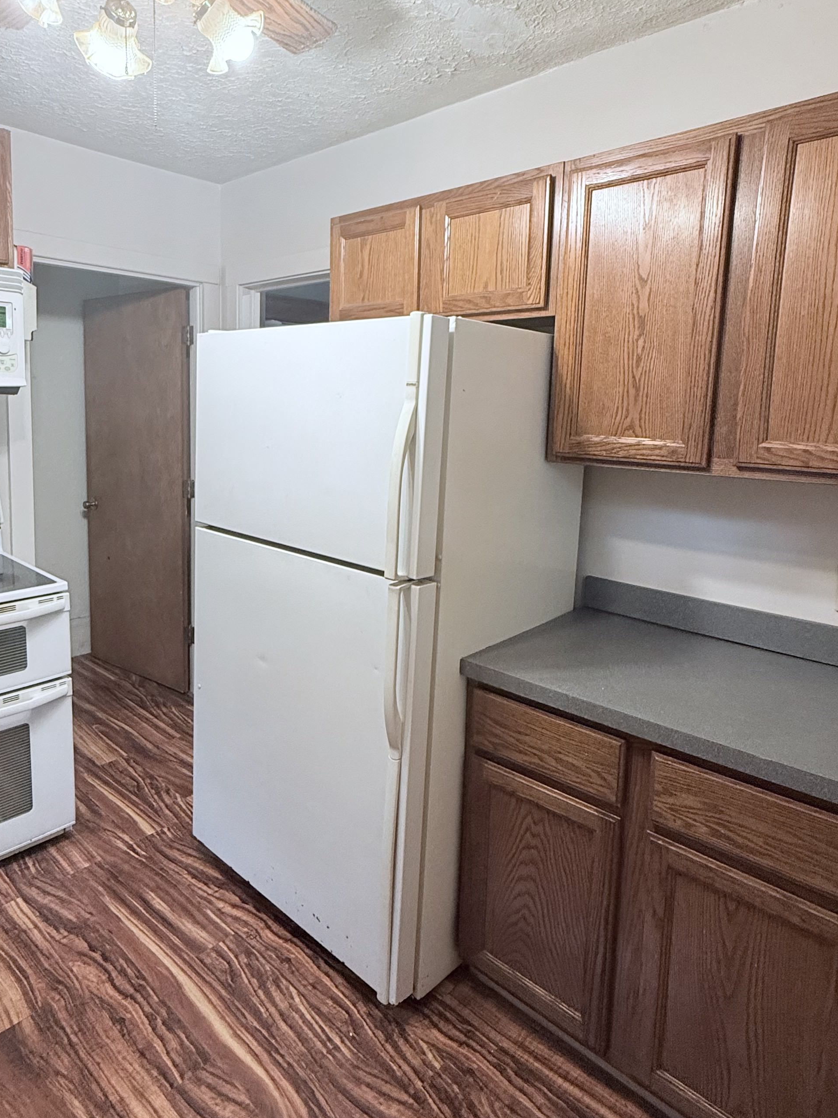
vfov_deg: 76.1
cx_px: 304
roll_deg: -1.1
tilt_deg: -7.6
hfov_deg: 60.1
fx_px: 710
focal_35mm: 22
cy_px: 495
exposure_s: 1/60
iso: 250
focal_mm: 2.22
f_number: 2.2
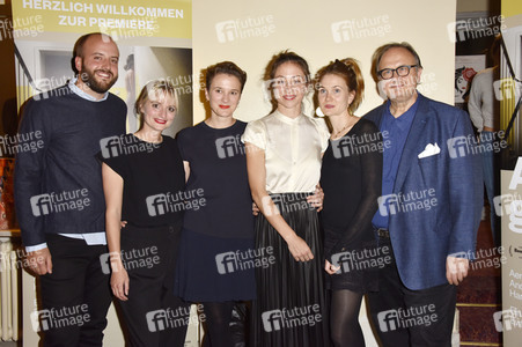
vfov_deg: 33.4
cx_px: 261
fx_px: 580
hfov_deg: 48.5
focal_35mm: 40
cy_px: 174
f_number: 5.6
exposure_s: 1/160
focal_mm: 40
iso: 800
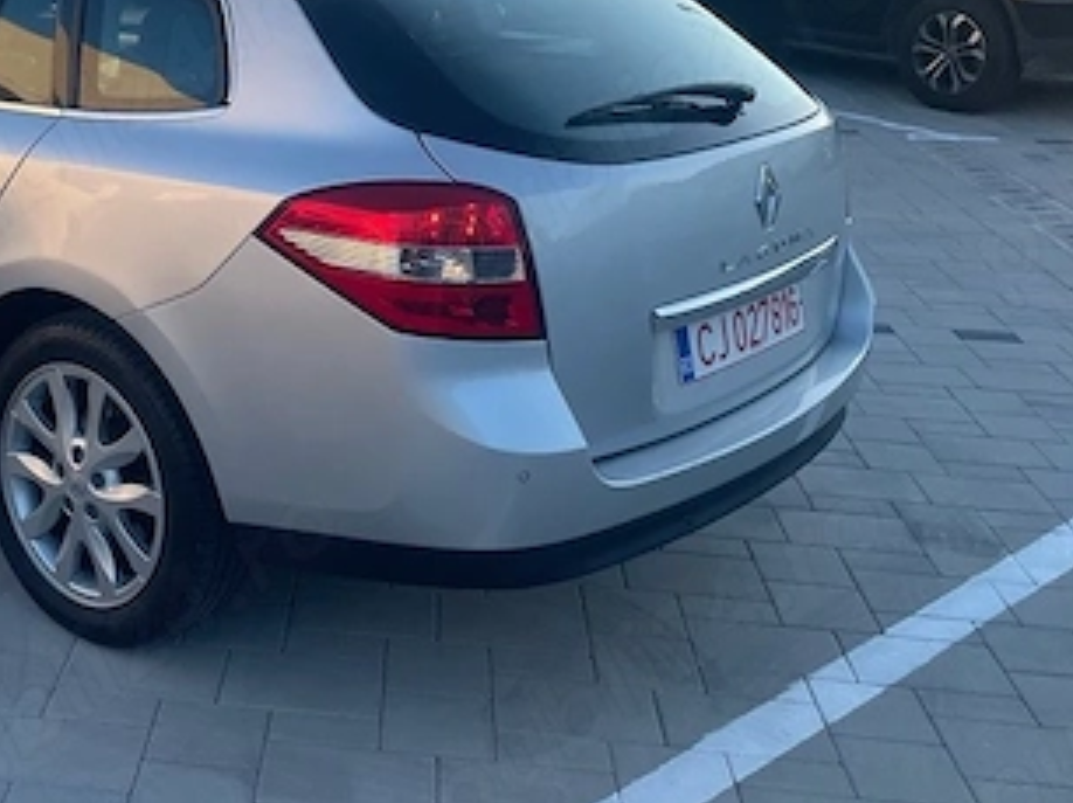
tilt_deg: -9.3
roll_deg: -3.0
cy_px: 133
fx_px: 1580
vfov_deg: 27.8
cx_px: 249
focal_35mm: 51
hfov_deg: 36.5
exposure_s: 1/725
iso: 32
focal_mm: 4.2
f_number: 1.6
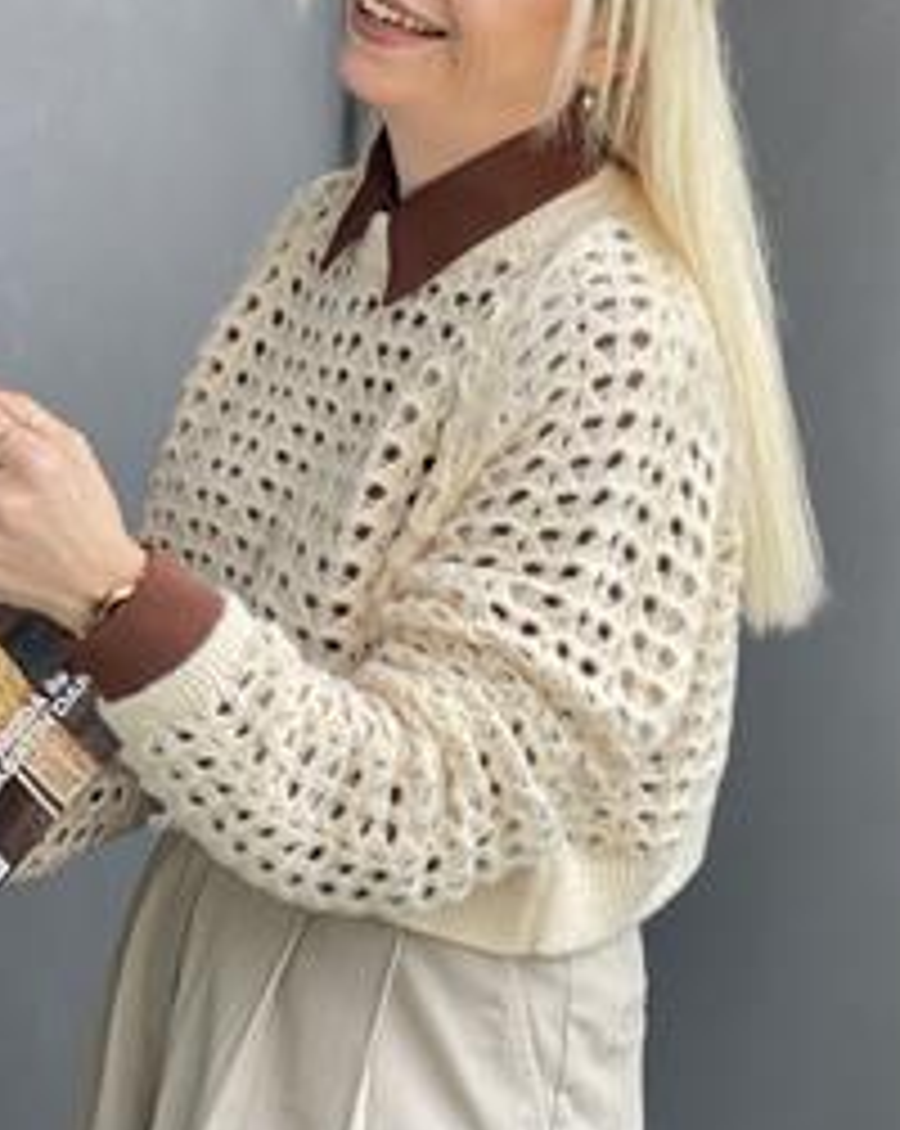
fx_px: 3438
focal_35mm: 103
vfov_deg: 18.6
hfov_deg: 14.9
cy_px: 457
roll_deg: -0.7
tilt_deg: -1.6
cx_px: 513
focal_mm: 7.5
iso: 40
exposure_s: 1/121
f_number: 2.2
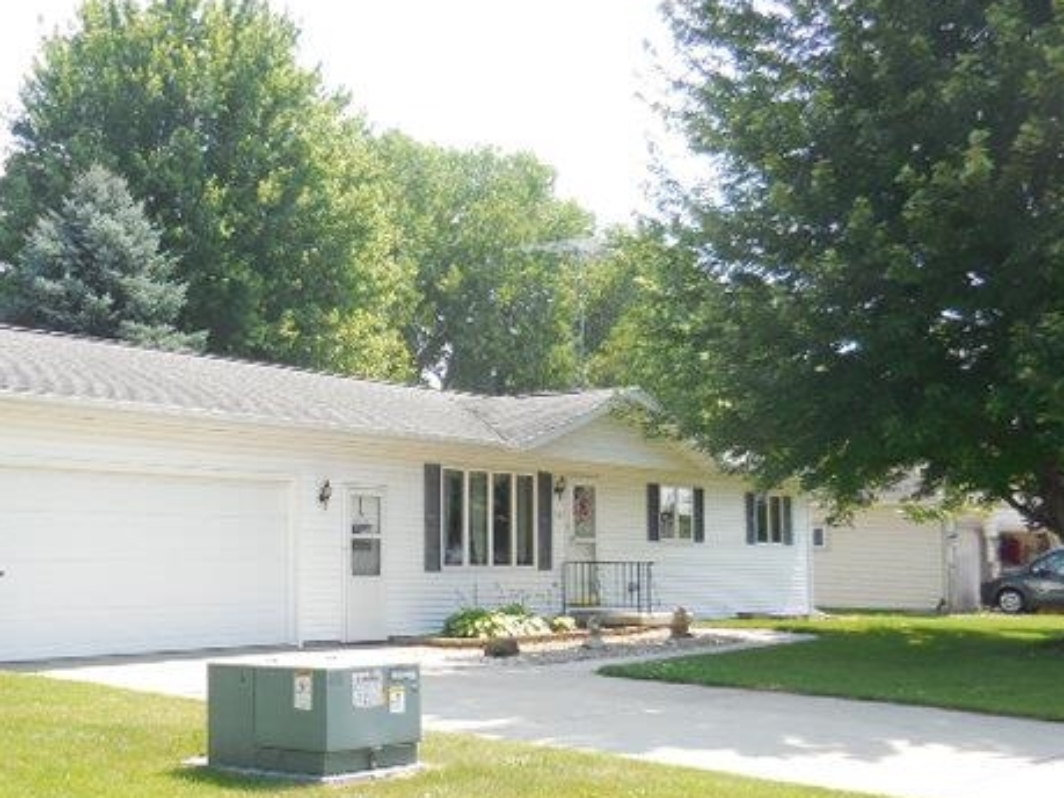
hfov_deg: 40.6
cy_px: 436
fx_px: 1414
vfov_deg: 31.5
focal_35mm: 46
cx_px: 331
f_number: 3.7
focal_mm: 5.9
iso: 125
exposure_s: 1/320
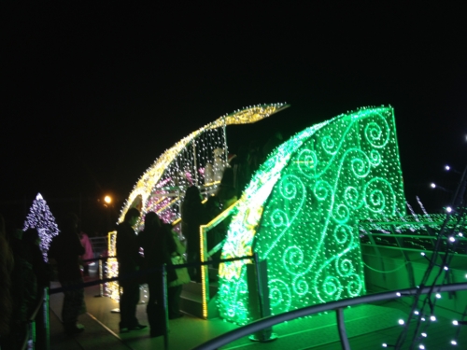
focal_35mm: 35
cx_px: 234
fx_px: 472
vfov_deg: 40.7
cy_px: 175
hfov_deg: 52.6
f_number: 2.4
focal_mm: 4.28
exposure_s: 1/20
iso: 80
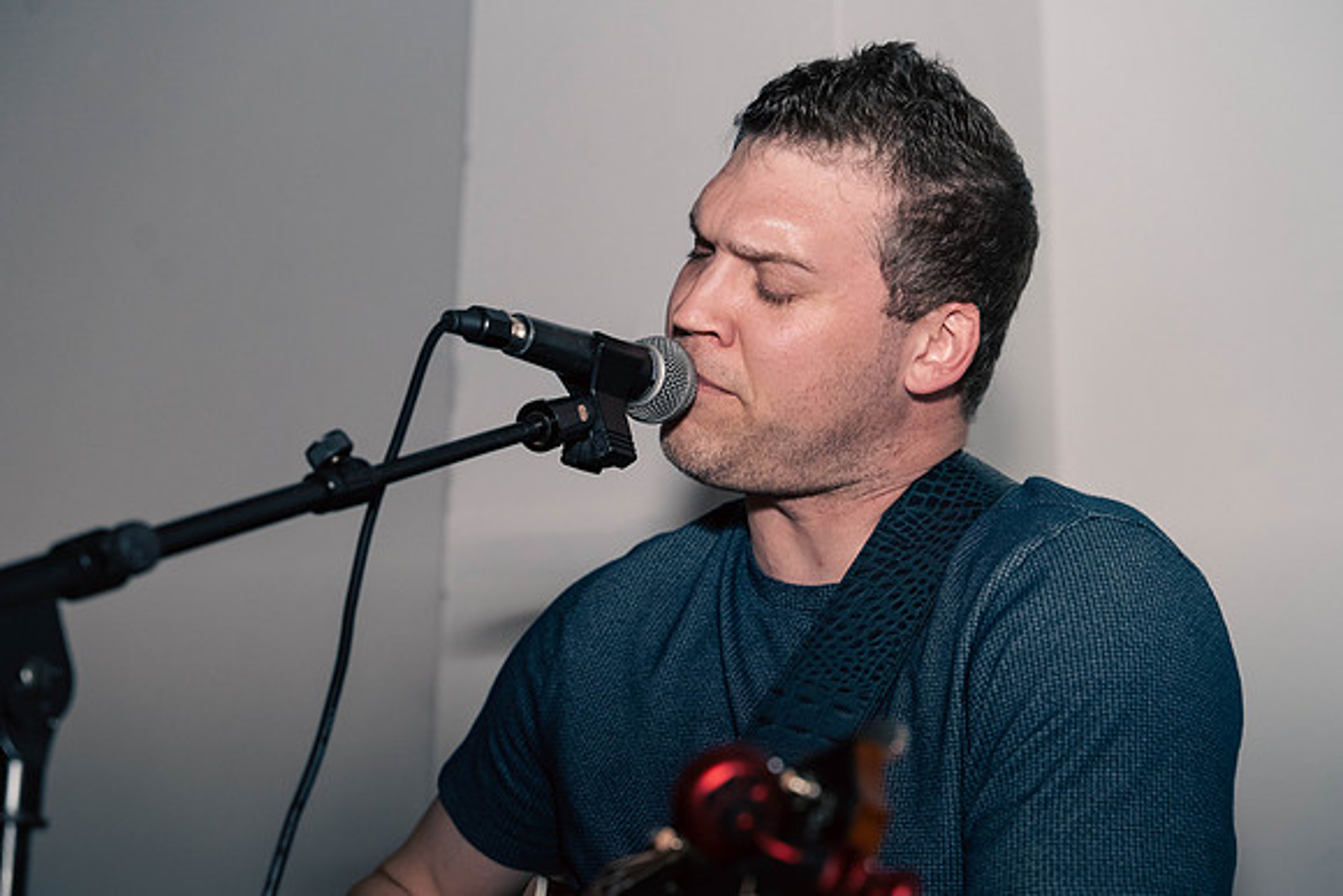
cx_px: 672
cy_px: 448
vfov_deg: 21.6
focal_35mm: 63
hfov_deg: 31.9
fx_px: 2351
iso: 4000
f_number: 4.5
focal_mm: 63
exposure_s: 1/160
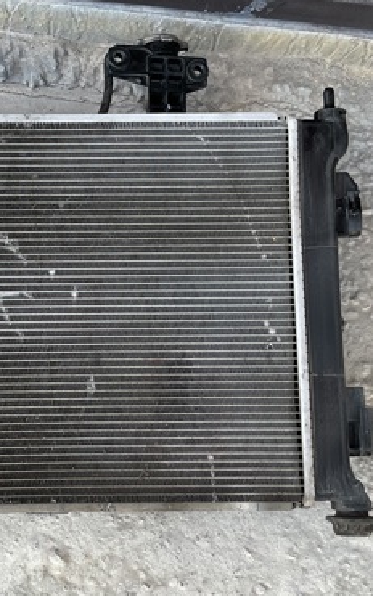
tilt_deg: -65.8
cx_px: 66
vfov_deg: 38.2
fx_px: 862
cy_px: 306
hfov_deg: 24.0
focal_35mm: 53
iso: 25
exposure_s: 1/120
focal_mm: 3
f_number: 1.8
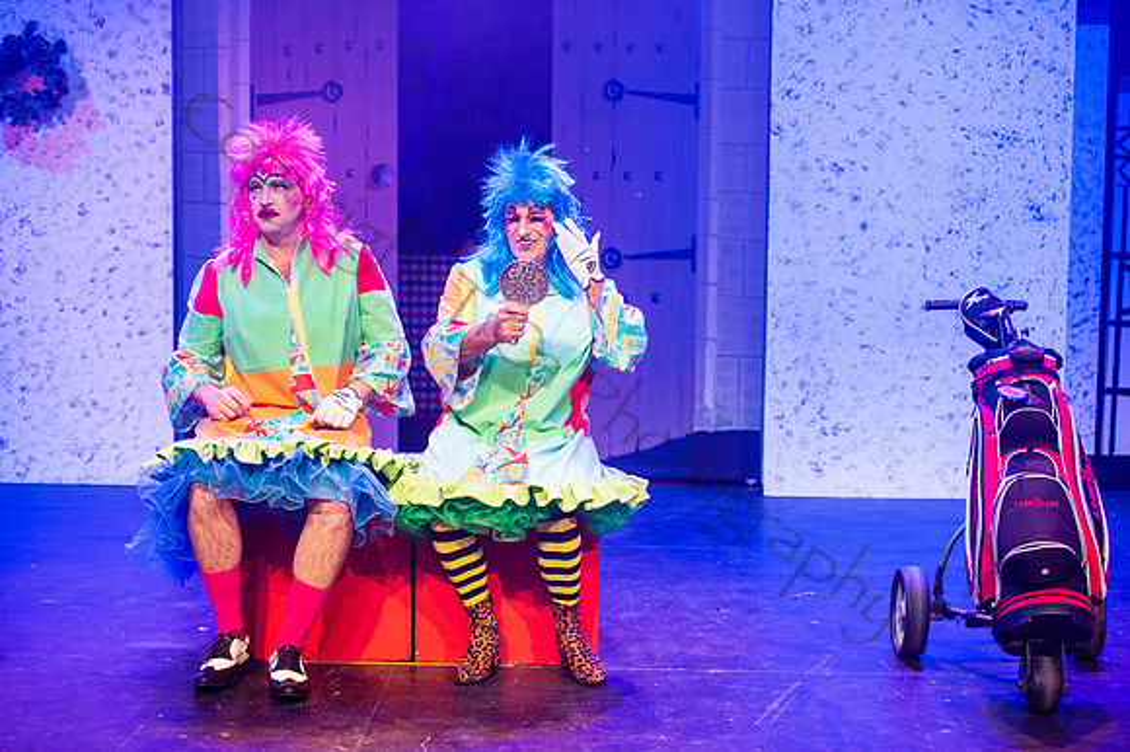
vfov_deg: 19.4
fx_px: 2196
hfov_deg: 28.9
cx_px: 565
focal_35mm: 70
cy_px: 376
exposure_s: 1/160
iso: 1000
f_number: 2.8
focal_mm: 70
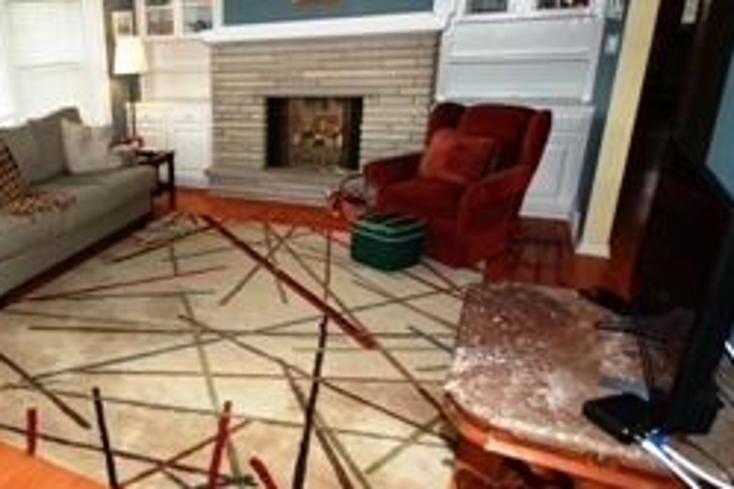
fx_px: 550
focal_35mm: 27
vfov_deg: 47.9
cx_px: 127
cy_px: 227
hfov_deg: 60.8
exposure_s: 1/30
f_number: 4
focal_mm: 10
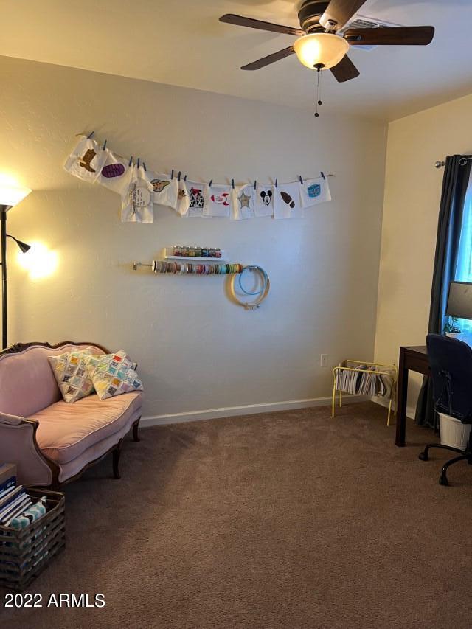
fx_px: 473
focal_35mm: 26
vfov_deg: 67.3
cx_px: 236
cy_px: 314
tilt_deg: -6.4
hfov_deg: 53.1
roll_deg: -0.6
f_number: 1.5
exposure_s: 1/60
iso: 125
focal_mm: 5.7
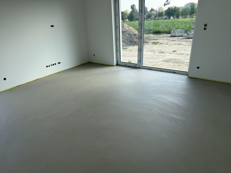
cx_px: 116
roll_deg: +2.8
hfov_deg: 71.6
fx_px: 160
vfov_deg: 56.8
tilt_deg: -23.1
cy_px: 86
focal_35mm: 24
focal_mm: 6.76
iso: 80
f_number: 1.78
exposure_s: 1/1091
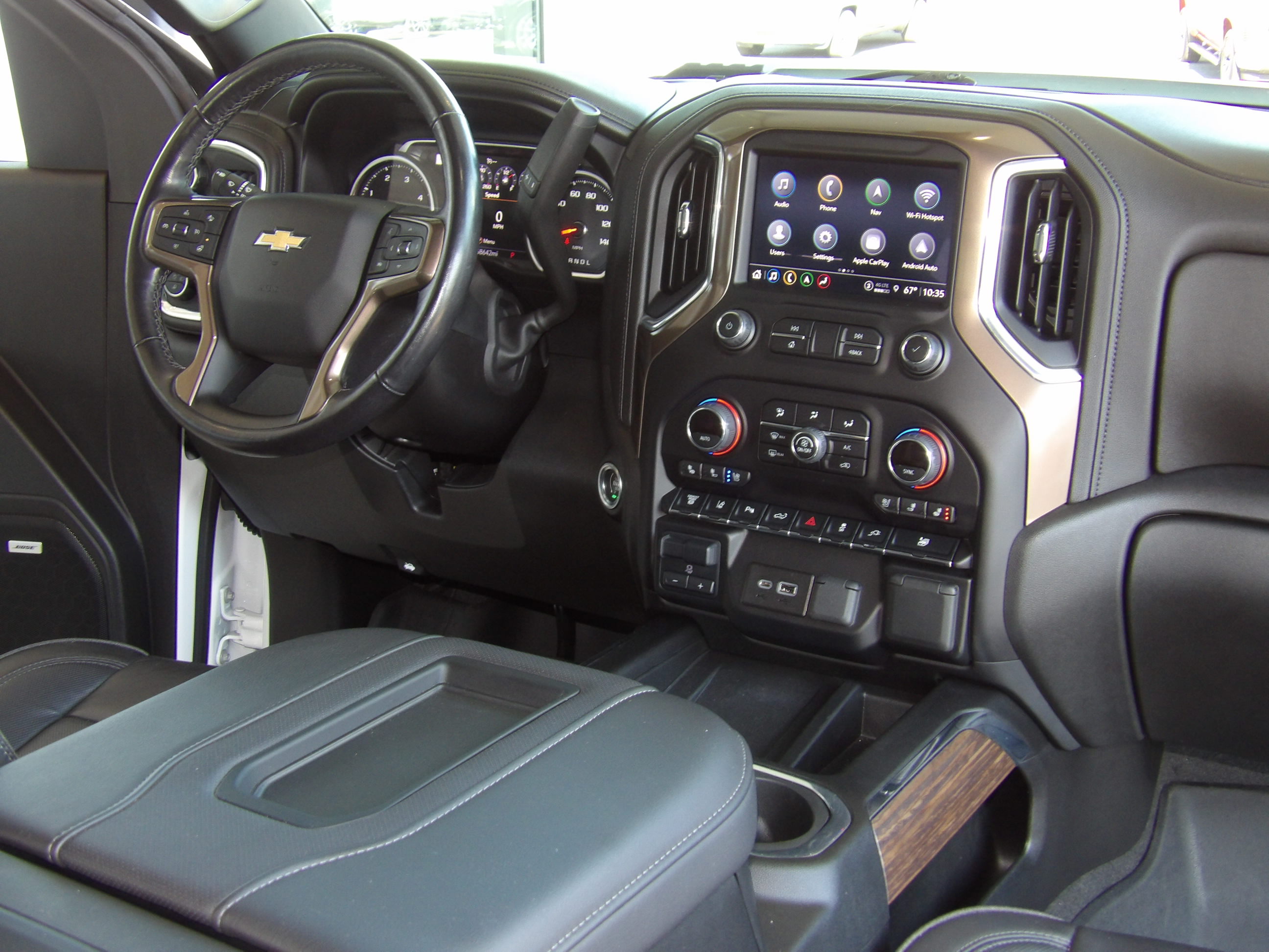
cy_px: 476
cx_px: 634
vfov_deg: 31.5
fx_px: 1686
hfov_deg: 41.2
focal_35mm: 46
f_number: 3.8
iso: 250
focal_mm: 8.2
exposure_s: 1/31
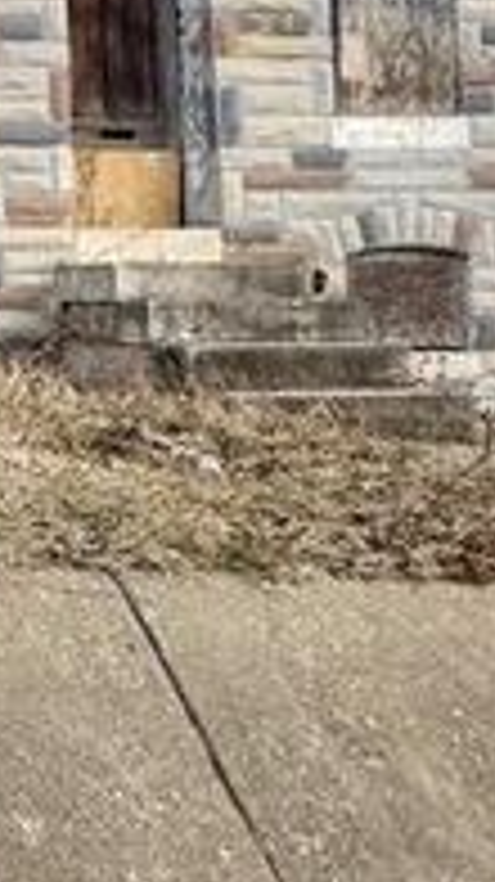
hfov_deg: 16.6
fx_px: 1215
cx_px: -526
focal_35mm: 52
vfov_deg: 39.3
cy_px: 277
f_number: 2.2
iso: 40
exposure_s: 1/384
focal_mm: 2.22
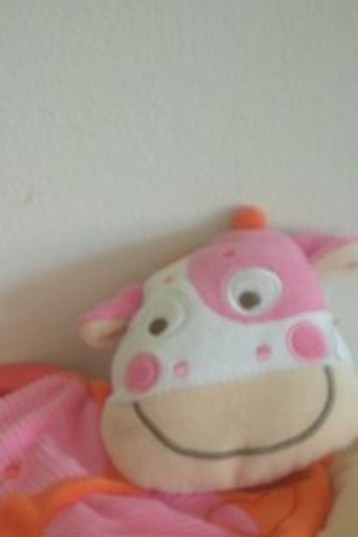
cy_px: 444
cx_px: 89
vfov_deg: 26.7
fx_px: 1105
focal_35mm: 74
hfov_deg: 18.3
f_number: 3.1
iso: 200
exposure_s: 1/24.5
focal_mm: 6.3
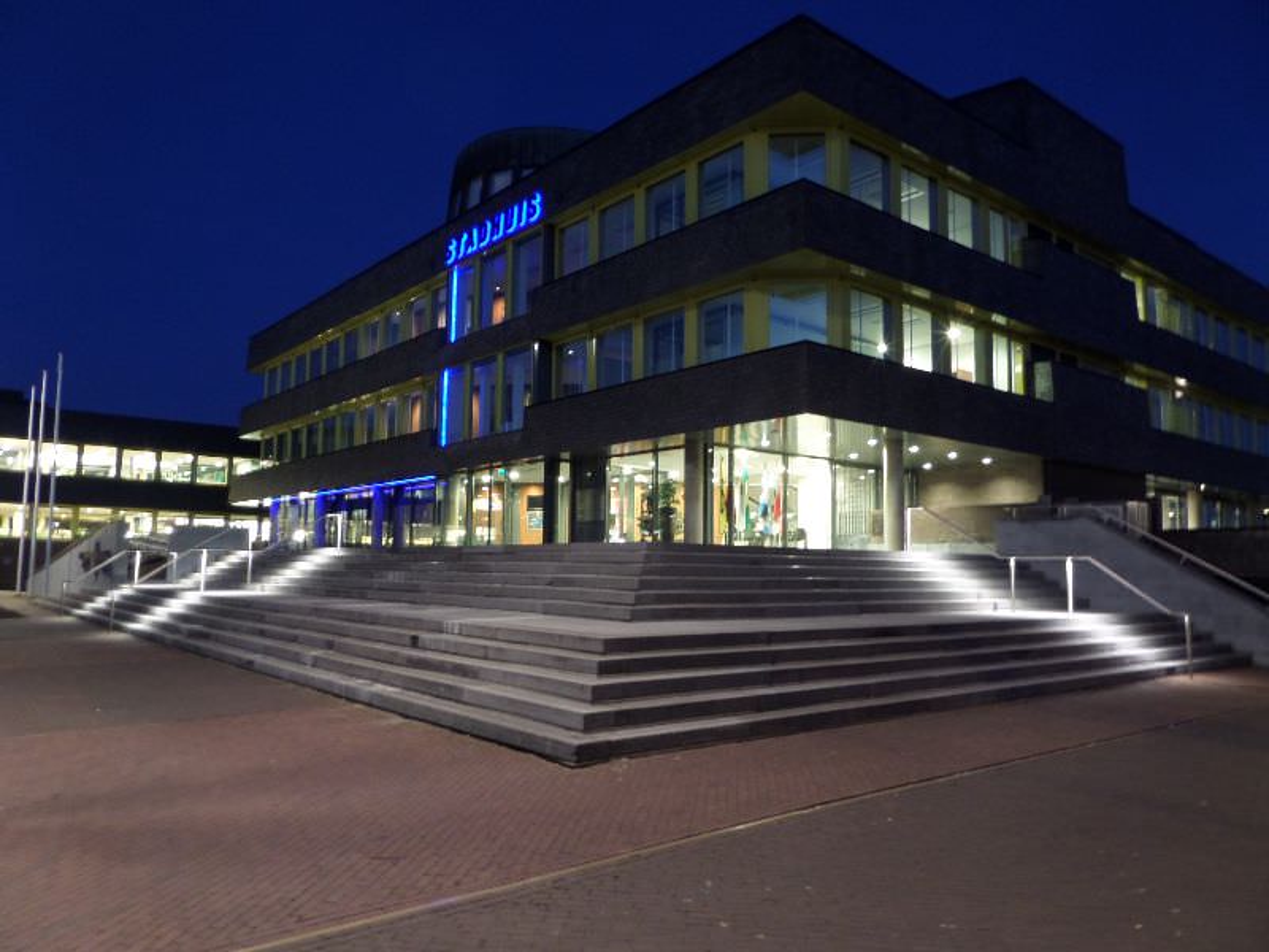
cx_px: 634
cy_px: 476
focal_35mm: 24
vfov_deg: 56.8
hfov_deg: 71.6
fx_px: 880
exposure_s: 1/1.43
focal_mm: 4
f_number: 3.2
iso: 200
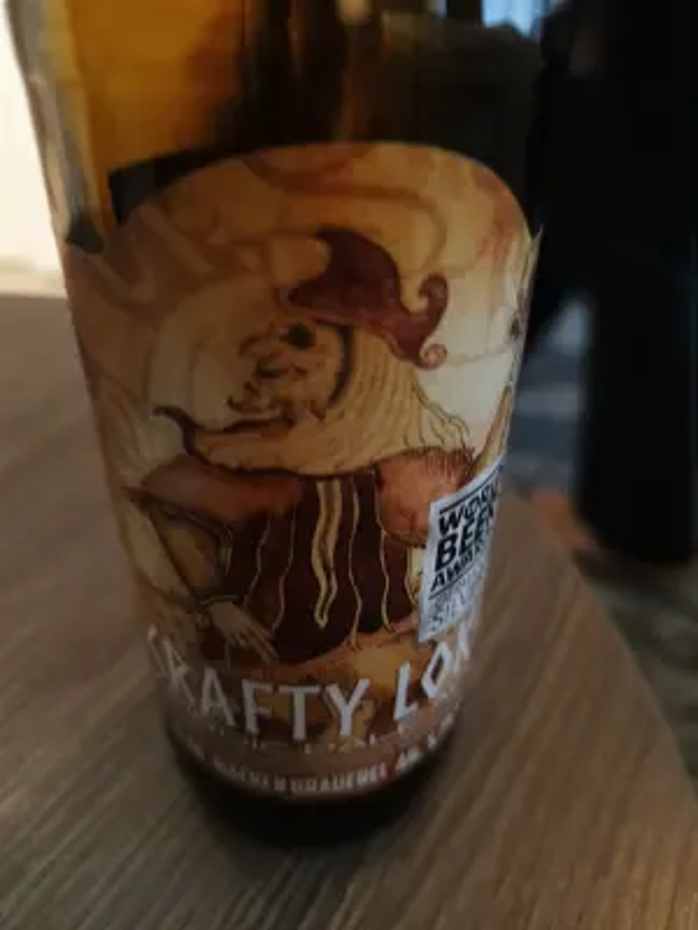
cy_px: 465
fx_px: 645
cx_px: 349
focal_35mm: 24
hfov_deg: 56.8
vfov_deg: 71.6
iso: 640
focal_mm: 5.59
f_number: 2.8
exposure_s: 1/20
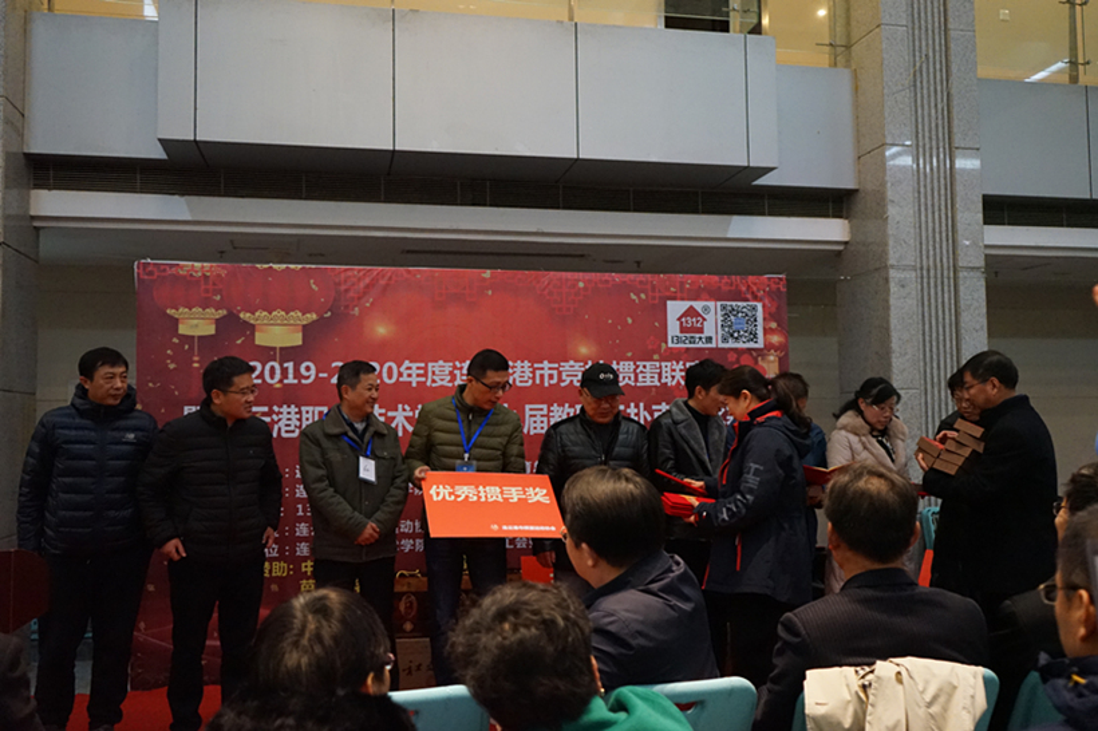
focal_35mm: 32
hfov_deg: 58.7
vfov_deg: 41.1
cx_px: 549
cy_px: 366
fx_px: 976
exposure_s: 1/125
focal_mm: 32
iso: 6400
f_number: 4
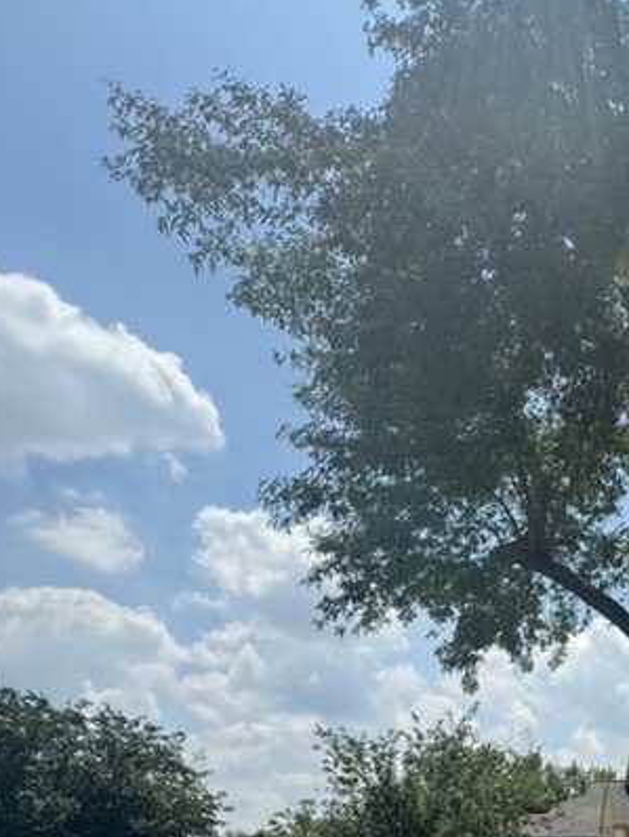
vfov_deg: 48.8
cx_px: 730
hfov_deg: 33.3
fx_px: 871
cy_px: 654
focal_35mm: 36
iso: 50
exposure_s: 1/2770
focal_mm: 2.22
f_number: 2.2
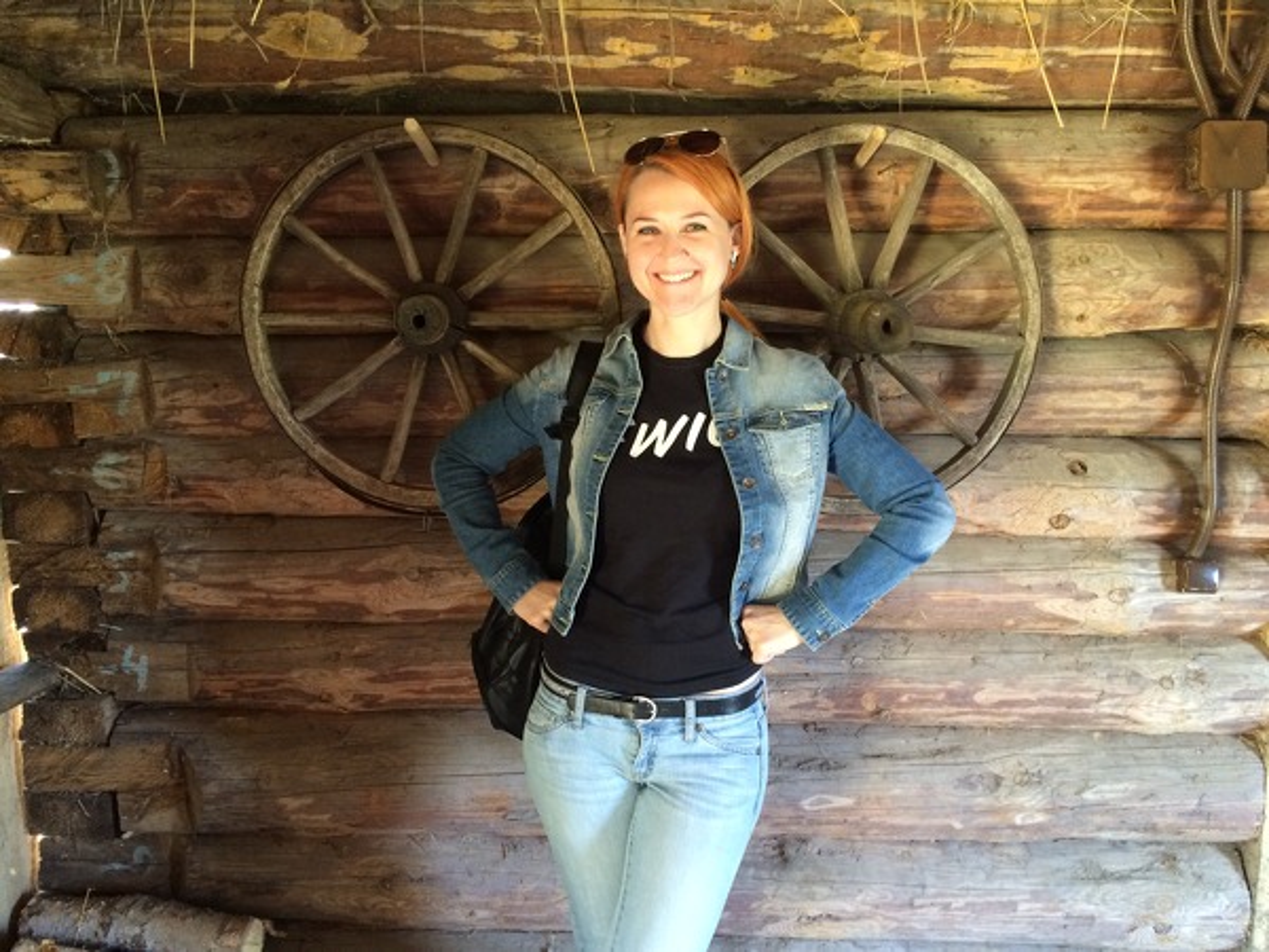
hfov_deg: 61.7
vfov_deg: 48.2
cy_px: 476
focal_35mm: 29
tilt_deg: -8.9
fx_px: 1063
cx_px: 634
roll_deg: +0.5
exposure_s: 1/33
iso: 250
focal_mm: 4.15
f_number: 2.2
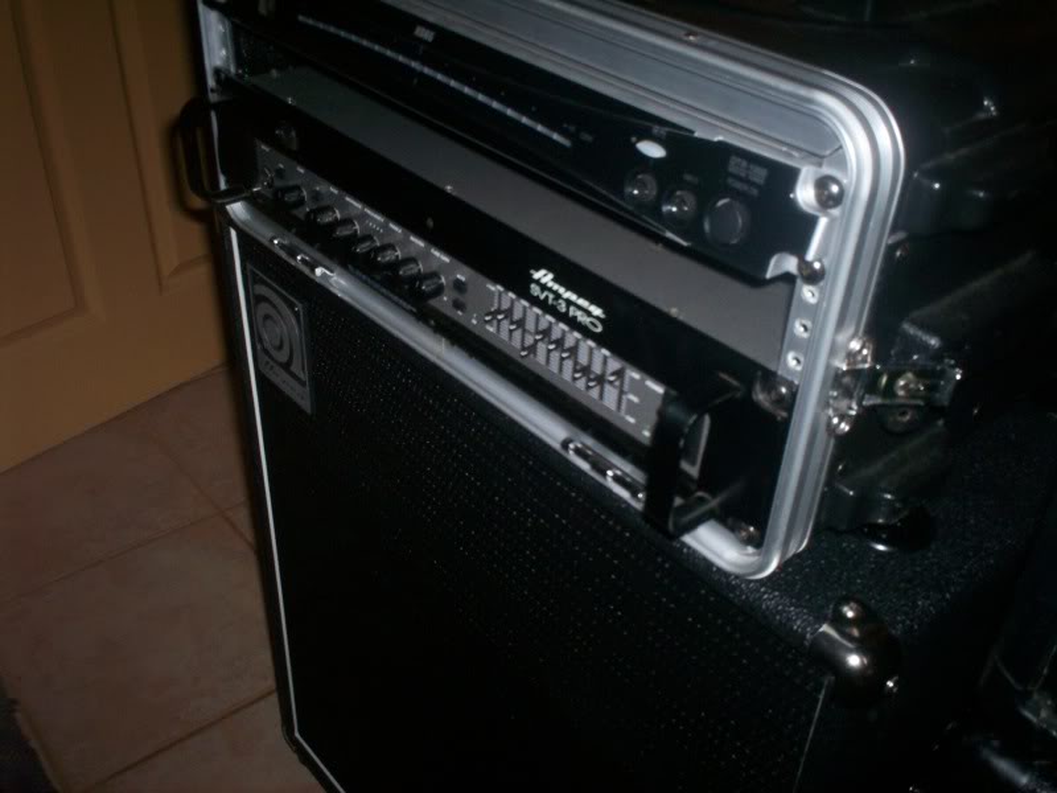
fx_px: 1099
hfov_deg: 51.4
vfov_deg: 39.7
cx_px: 528
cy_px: 396
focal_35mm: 36
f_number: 4.5
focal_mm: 6
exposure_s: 1/60
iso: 140
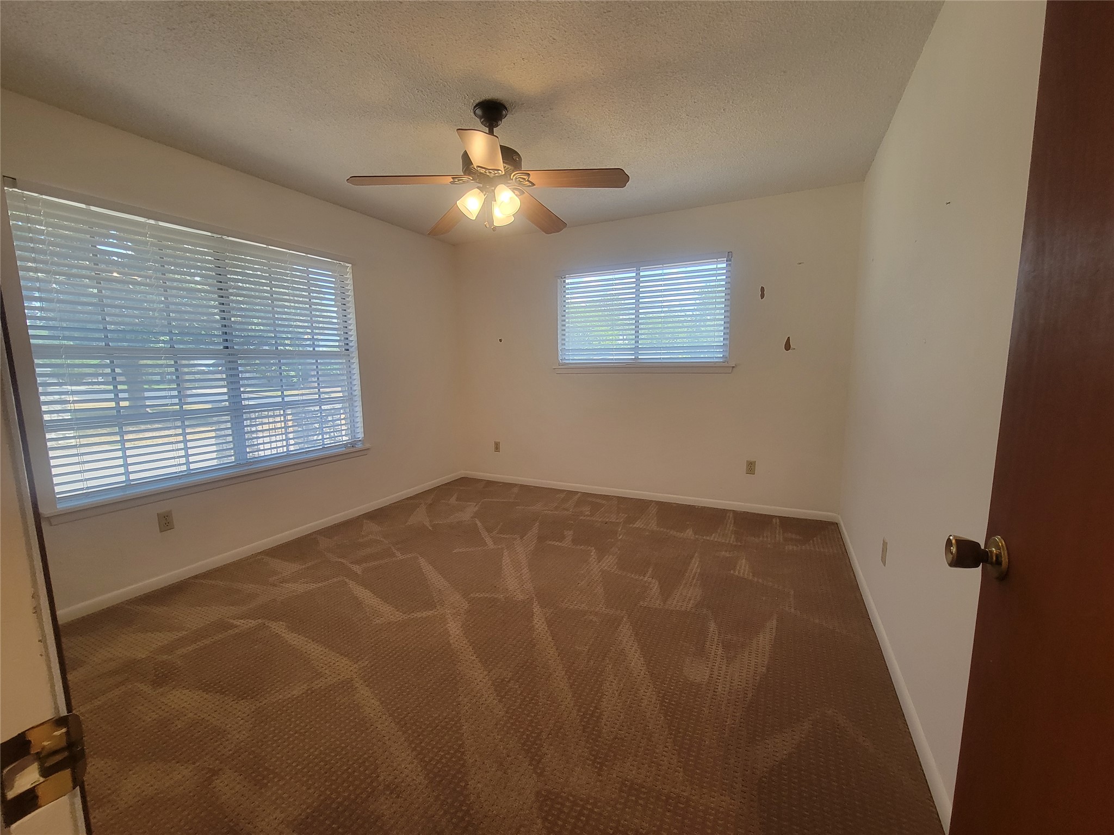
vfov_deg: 89.9
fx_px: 418
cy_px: 418
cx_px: 557
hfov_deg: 106.2
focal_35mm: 13
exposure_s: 1/60
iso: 160
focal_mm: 2.2
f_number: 2.2
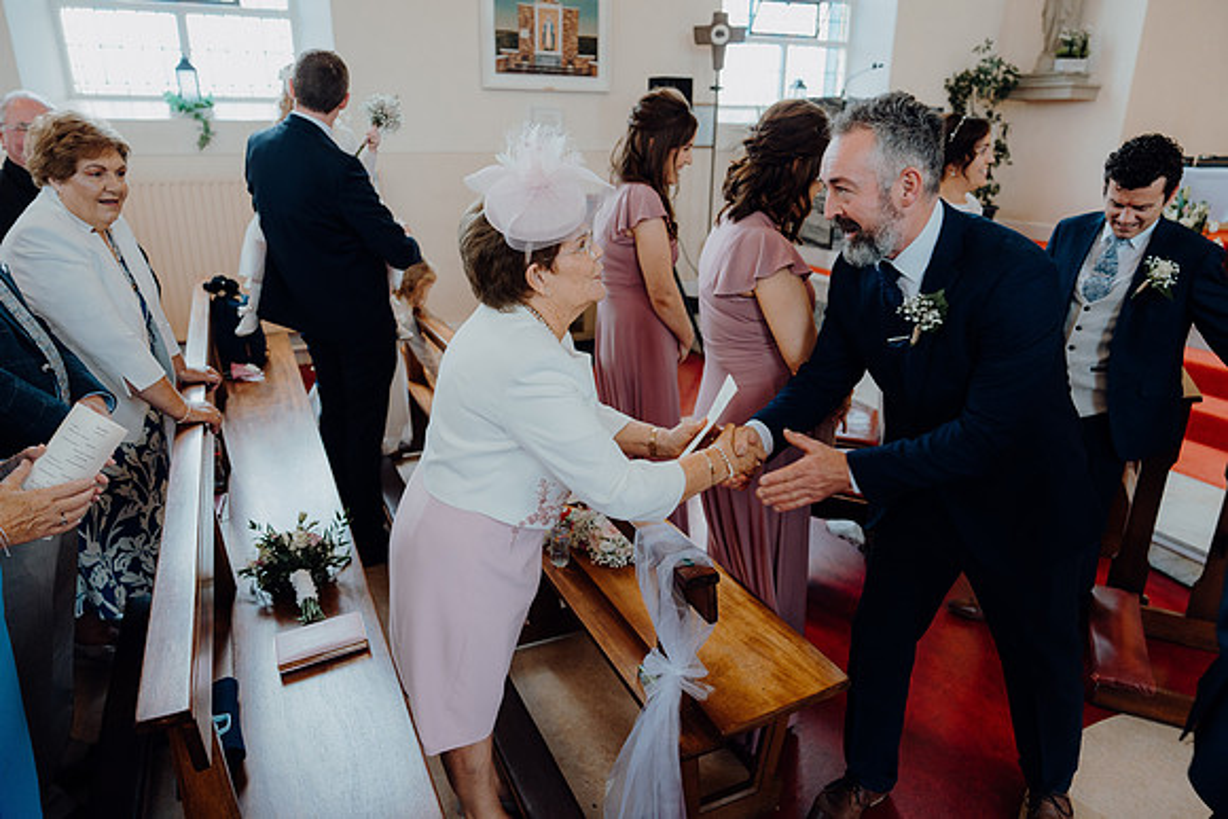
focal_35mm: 24
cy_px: 410
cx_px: 614
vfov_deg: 53.2
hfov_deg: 73.7
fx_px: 819
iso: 640
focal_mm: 24
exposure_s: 1/200
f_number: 2.8
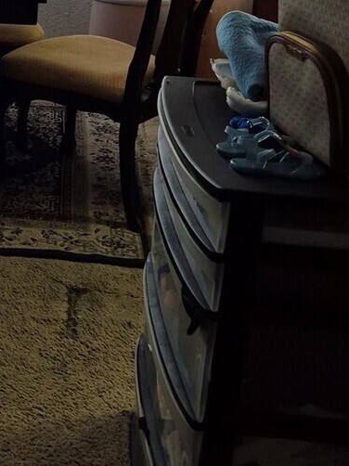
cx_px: -92
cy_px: 29
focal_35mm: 66
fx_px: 888
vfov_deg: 28.1
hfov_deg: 20.5
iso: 250
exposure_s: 1/120
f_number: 1.8
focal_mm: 5.4
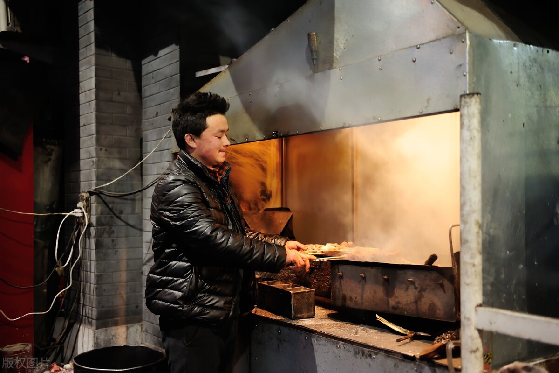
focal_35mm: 40
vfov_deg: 33.4
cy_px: 186
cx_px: 280
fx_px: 621
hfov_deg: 48.5
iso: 1600
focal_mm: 40
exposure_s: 1/80
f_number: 2.8
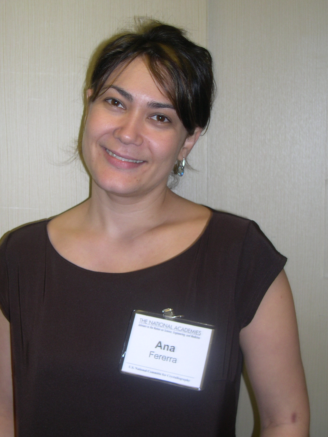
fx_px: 569
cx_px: 155
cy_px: 199
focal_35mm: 45
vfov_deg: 42.0
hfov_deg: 32.2
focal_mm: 8
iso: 100
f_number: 2.8
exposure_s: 1/60
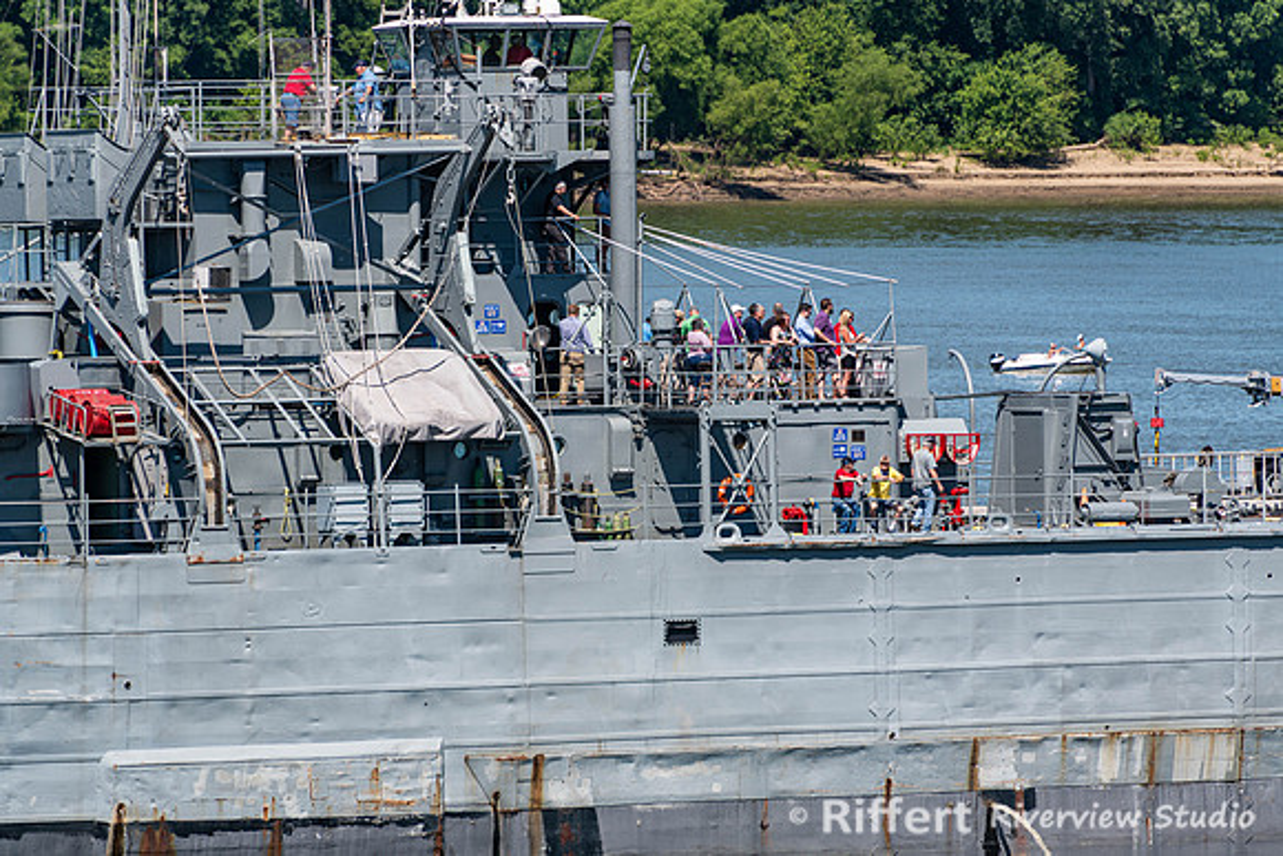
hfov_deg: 6.7
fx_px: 10919
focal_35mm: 306
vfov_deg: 4.5
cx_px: 642
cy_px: 428
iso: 64
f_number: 8
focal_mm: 300
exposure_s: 1/250
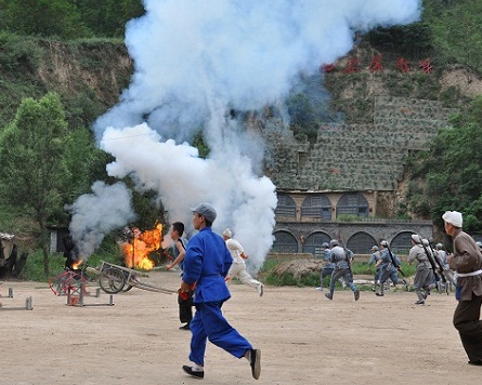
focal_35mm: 53
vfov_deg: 28.6
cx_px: 259
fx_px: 756
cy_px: 167
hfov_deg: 35.3
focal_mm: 24
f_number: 4.5
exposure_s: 1/1250
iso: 500
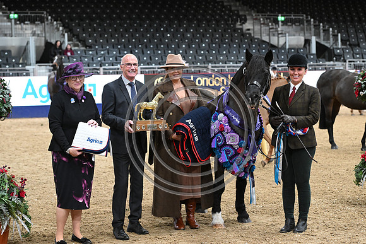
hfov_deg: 22.6
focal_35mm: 90
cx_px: 183
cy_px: 122
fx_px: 915
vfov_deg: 15.2
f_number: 4.5
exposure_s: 1/500
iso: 6400
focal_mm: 90
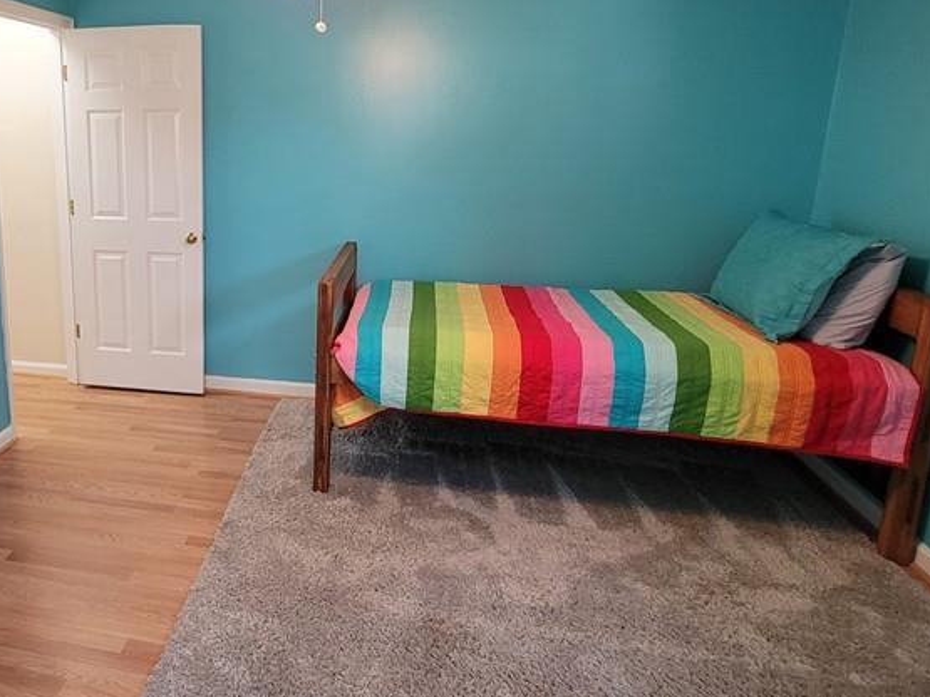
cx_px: 214
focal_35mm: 24
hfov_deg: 66.4
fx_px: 645
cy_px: 307
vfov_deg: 56.6
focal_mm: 2.2
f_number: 2.2
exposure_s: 1/60
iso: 320
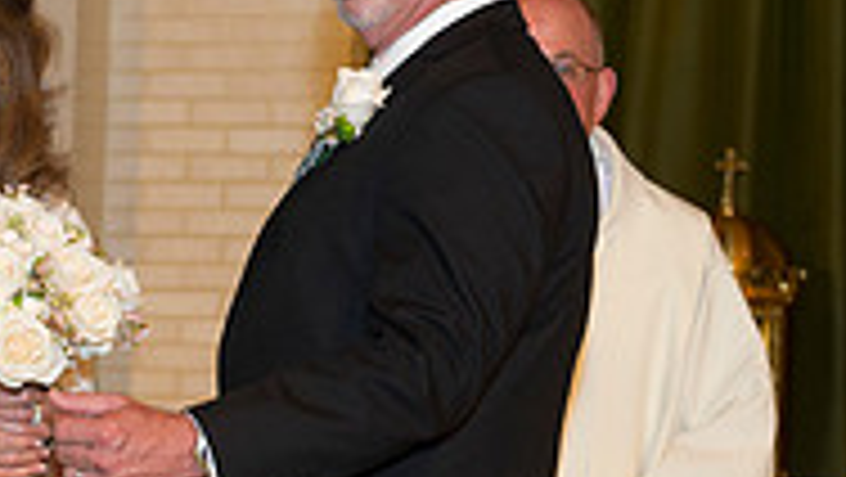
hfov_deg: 11.8
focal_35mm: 181
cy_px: 544
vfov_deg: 6.7
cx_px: 58
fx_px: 4063
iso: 1600
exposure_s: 1/160
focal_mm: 56
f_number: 5
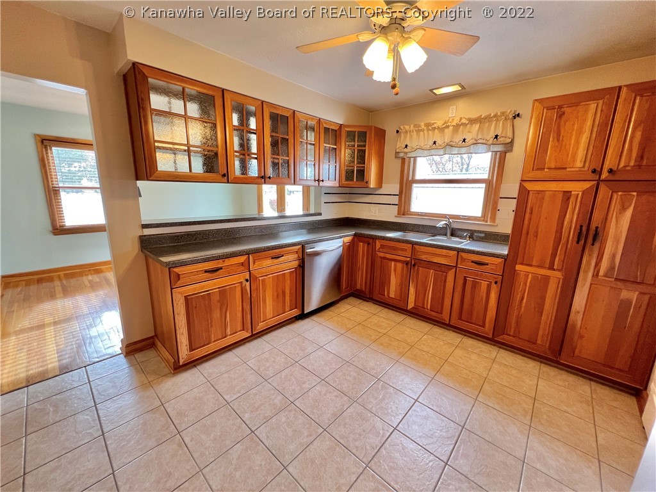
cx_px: 328
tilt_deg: -12.6
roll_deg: -1.5
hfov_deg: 106.2
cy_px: 246
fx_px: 246
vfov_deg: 89.9
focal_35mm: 13
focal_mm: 1.57
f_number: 1.8
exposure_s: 1/60
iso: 200
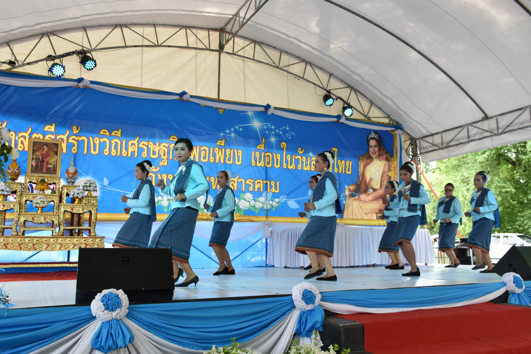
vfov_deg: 43.6
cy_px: 177
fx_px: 442
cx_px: 266
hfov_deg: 61.9
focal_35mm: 30
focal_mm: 20
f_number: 5.6
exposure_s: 1/125
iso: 400
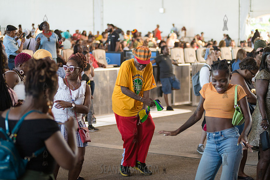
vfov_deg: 17.1
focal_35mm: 80
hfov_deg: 25.4
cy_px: 90
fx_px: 600
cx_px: 135
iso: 1600
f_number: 2.8
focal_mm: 80
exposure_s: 1/640
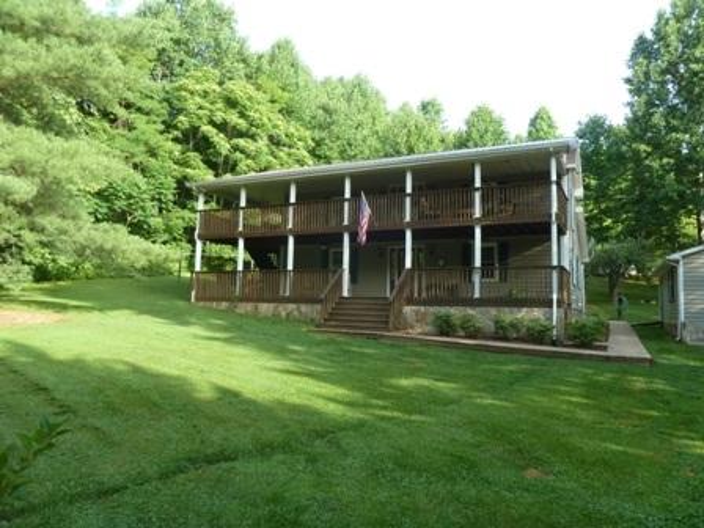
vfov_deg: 54.9
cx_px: 352
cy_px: 264
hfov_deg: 69.4
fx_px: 508
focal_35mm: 25
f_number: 3.3
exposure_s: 1/80
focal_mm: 4.1
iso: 80
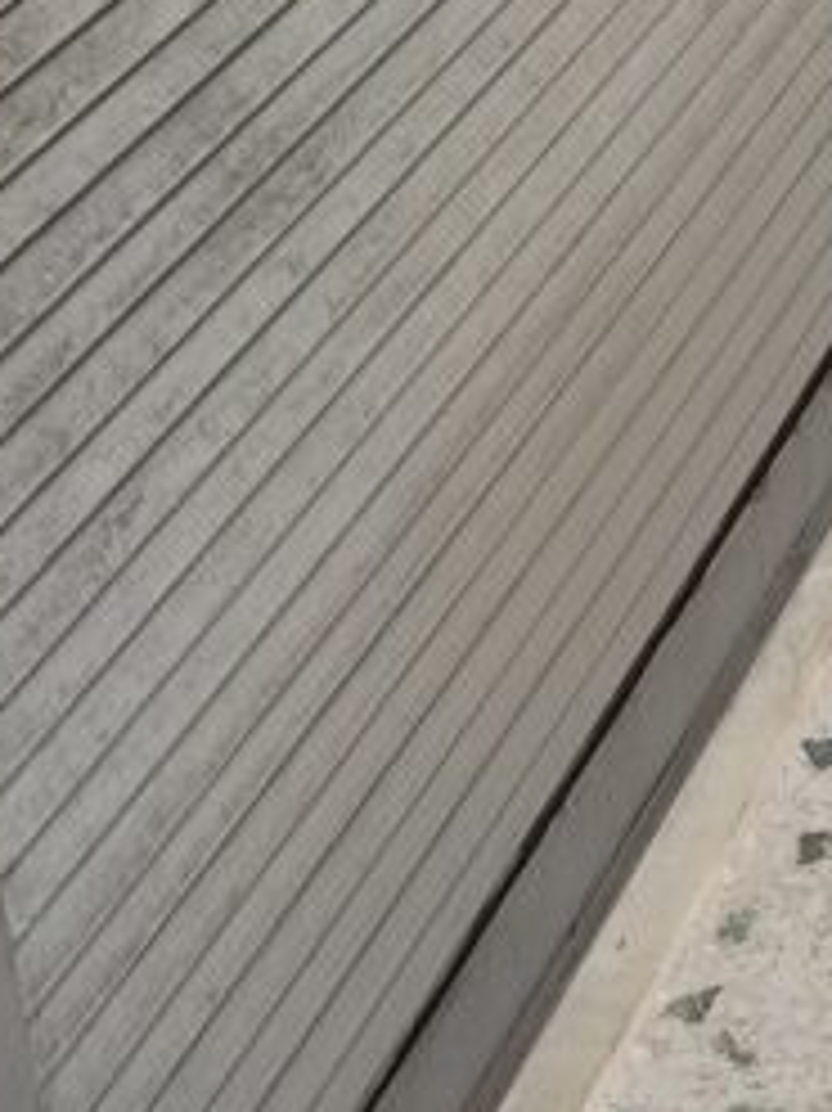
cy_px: -819
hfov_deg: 12.6
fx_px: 3464
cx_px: 1444
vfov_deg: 15.8
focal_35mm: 108
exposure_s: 1/299
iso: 100
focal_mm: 4.74
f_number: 1.79
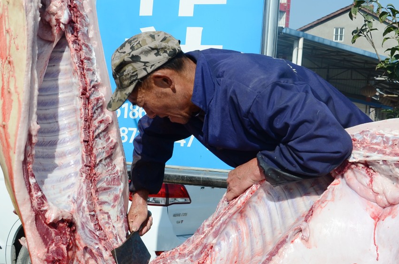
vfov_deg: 19.9
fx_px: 752
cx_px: 319
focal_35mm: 68
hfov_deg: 29.1
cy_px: 112
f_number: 5.6
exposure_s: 1/640
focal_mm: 24
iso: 100
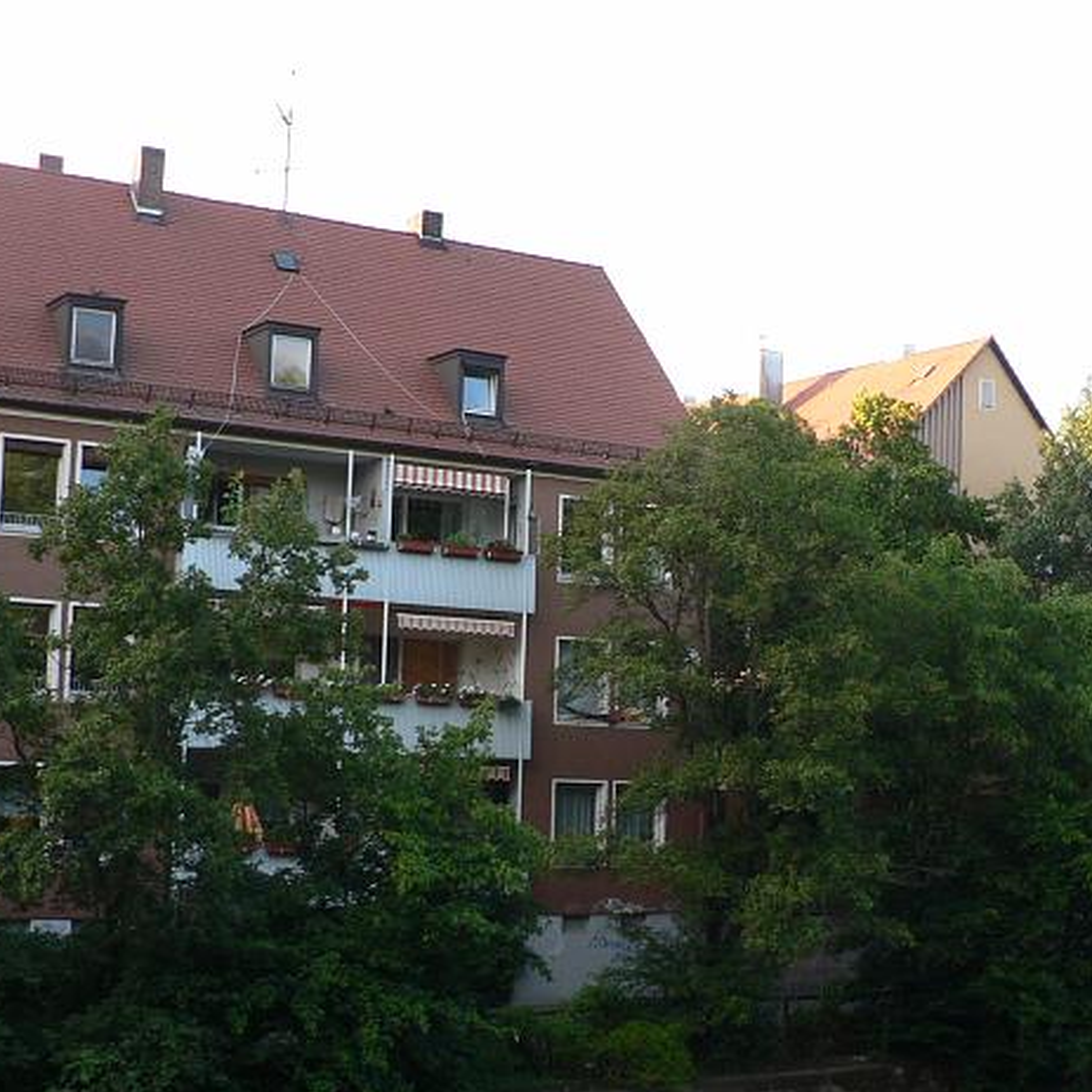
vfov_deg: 31.0
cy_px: 637
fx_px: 1963
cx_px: 759
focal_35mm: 55
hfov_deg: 30.8
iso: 80
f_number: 2.8
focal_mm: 6
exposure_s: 1/80
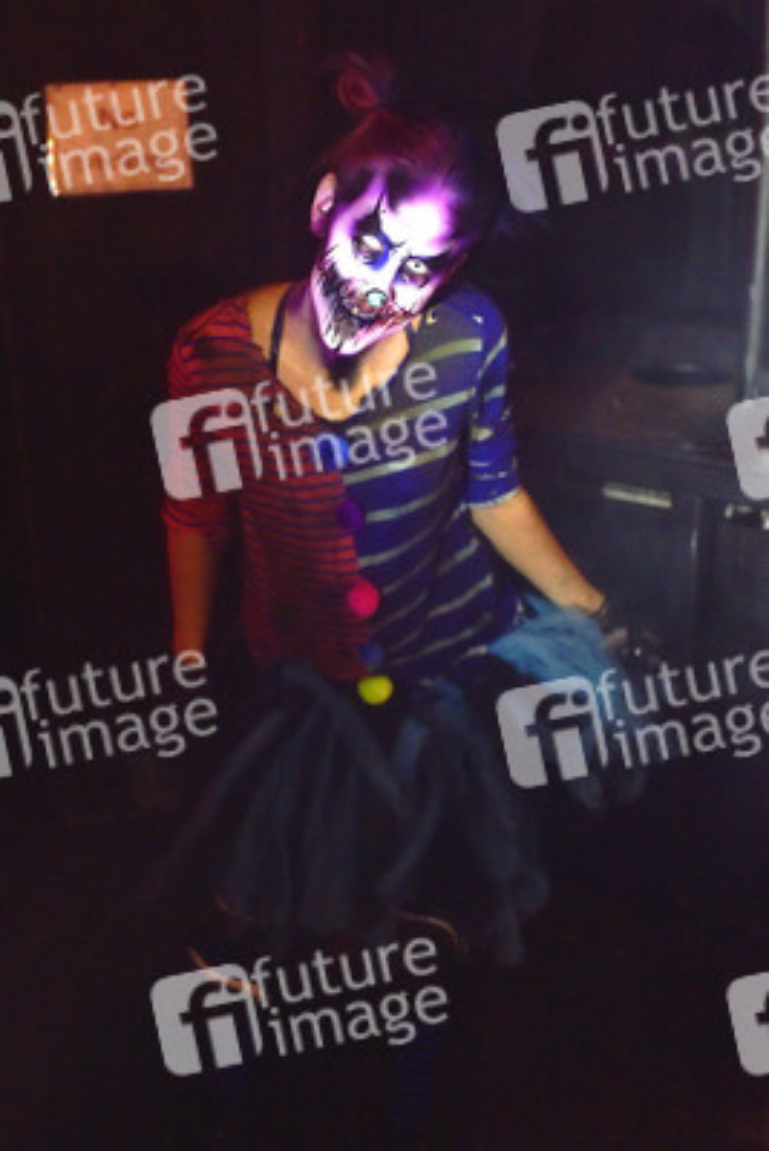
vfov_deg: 54.4
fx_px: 1120
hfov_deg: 37.9
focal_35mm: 35
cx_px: 384
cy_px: 576
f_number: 3.5
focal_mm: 35
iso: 1600
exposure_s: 1/200
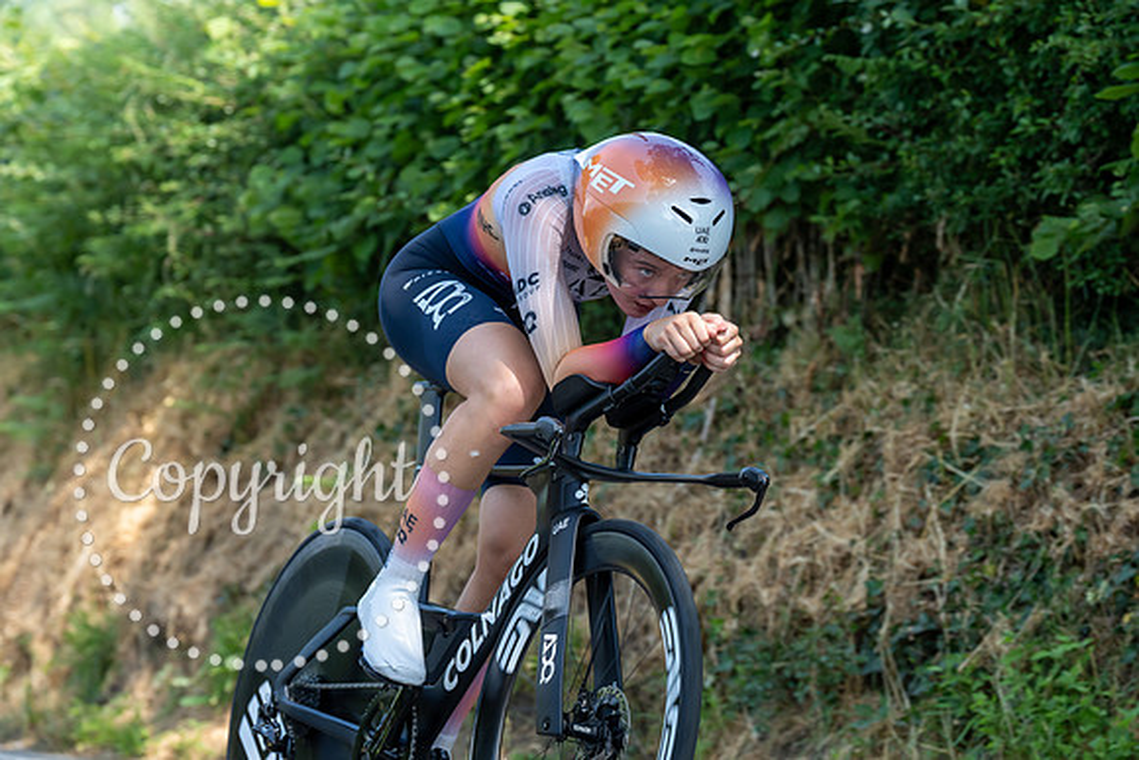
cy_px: 380
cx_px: 570
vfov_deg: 10.2
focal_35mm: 135
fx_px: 4272
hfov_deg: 15.2
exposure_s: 1/1000
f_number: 5
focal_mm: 135
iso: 1250
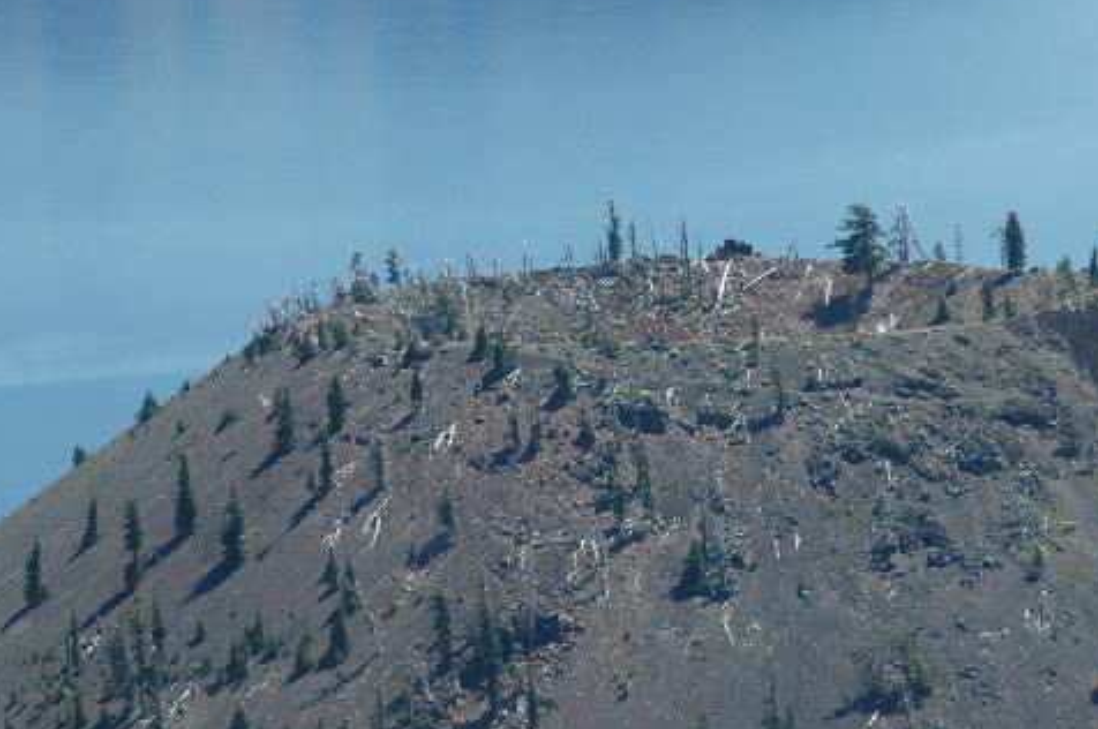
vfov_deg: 3.4
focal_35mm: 403
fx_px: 12275
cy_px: 306
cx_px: 724
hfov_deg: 5.1
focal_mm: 200
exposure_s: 1/500
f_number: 6.3
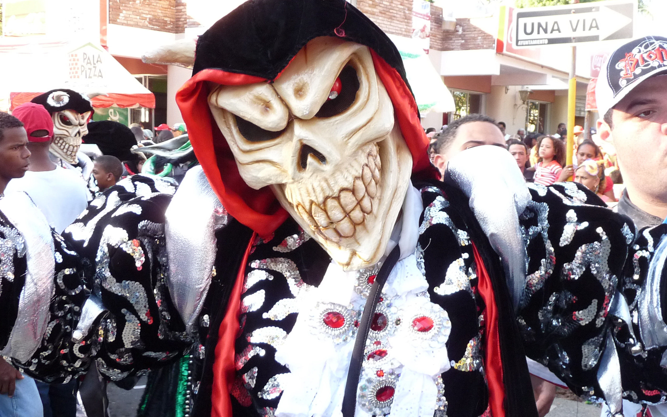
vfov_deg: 29.9
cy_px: 217
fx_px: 782
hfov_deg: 46.2
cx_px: 334
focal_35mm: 43
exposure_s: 1/160
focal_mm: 4.9
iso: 200
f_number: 2.8
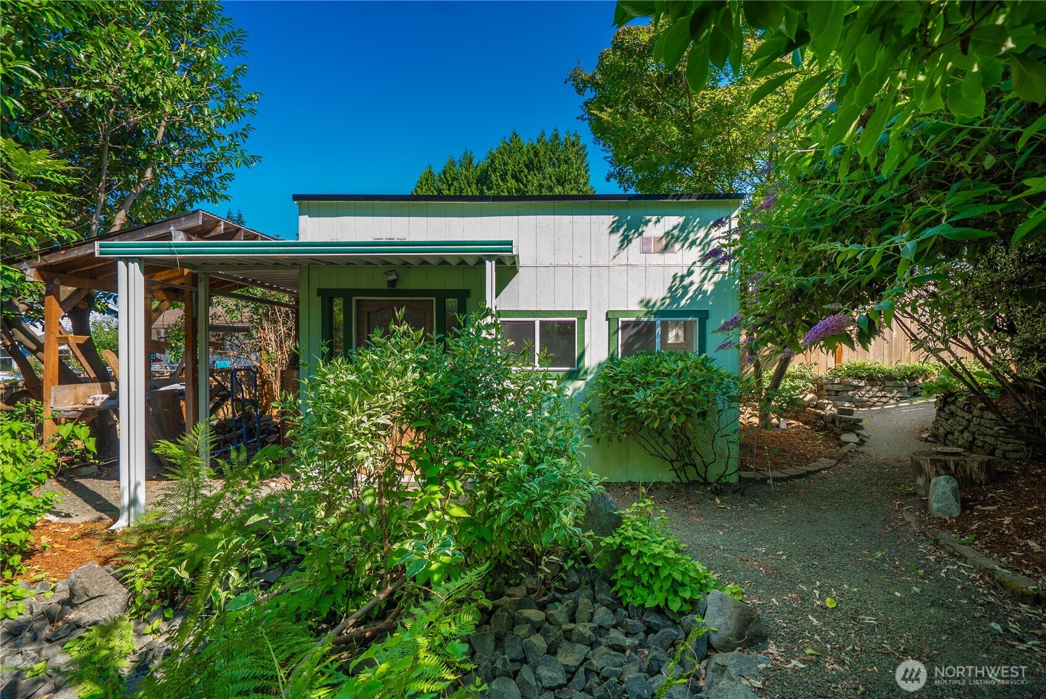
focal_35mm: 16
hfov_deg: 96.7
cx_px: 523
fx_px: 465
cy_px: 350
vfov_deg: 73.8
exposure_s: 1/30
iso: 80
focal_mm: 16
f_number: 7.1
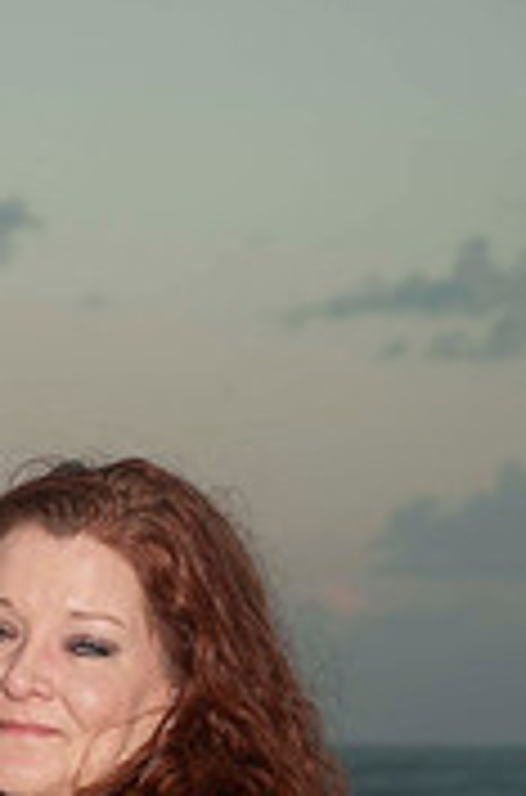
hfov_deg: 5.4
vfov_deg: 8.1
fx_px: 5555
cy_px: 917
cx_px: -119
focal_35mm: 252
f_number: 5.6
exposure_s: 1/80
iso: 100
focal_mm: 66
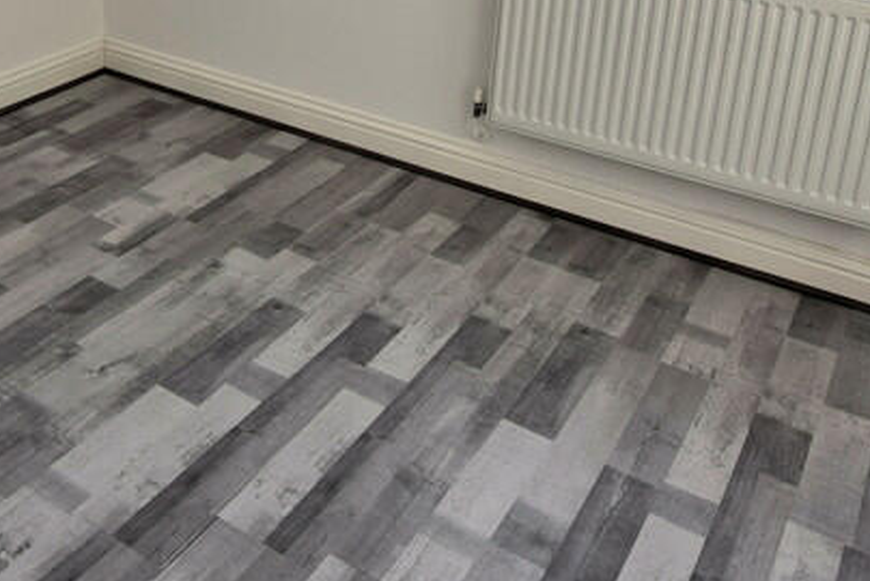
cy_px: -5
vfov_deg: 32.2
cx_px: 224
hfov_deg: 48.8
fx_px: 919
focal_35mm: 38
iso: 125
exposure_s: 1/125
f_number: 5.6
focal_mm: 10
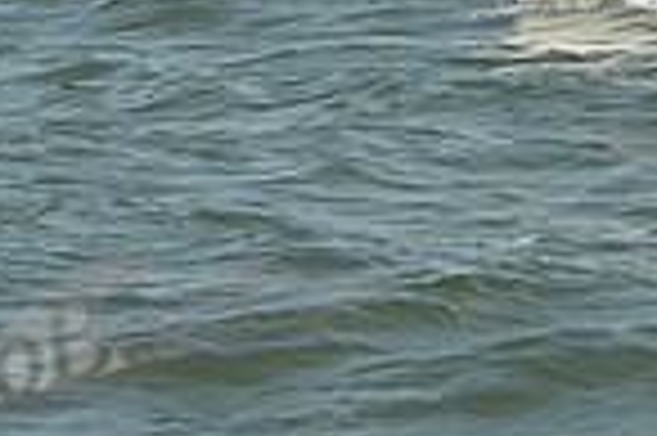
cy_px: -407
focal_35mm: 278
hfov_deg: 7.4
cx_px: 630
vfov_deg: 4.9
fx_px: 5068
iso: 320
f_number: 10
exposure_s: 1/1250
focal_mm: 70
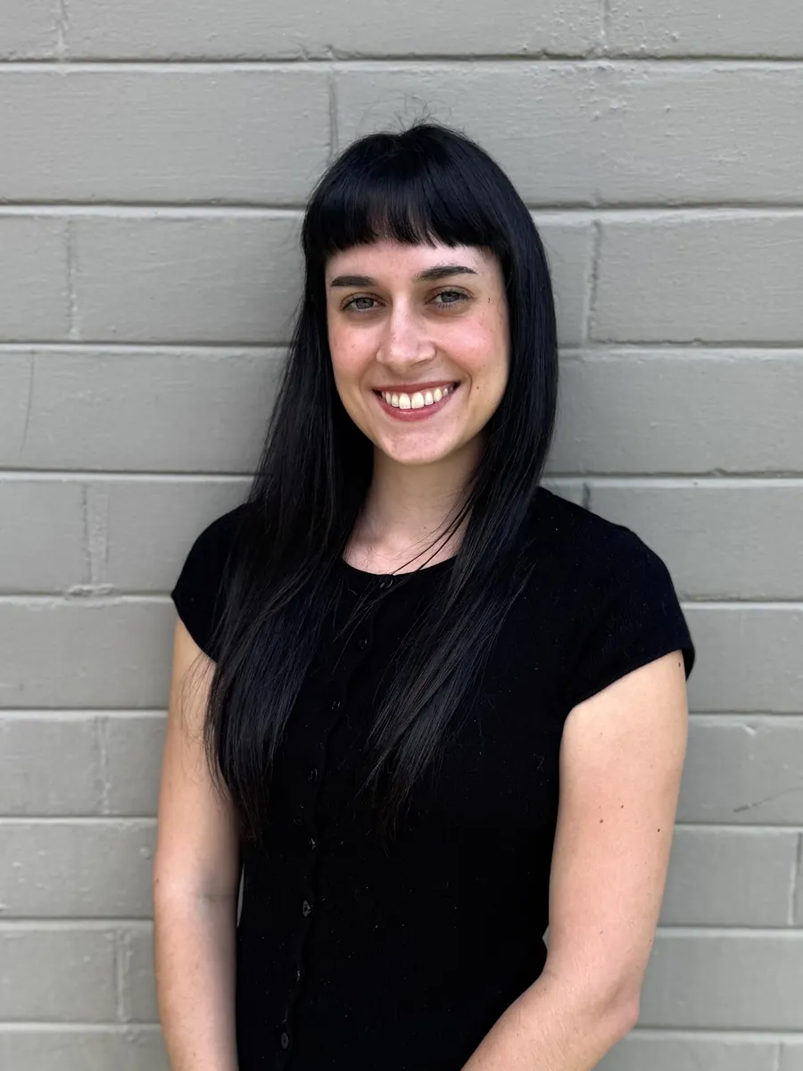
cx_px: 402
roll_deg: +2.0
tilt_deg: -15.9
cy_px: 536
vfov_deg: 71.6
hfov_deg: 56.8
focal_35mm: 24
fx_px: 742
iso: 80
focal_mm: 6.76
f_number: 1.78
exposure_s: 1/864
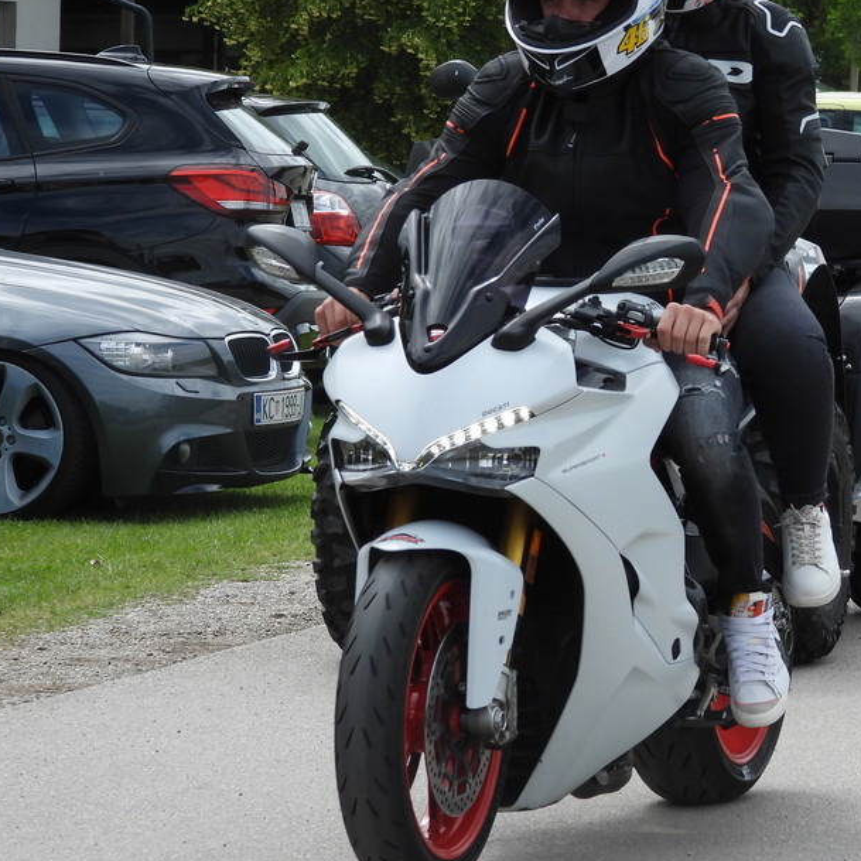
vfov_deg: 7.4
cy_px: 303
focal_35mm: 235
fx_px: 6613
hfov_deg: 7.4
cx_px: 833
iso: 100
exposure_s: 1/800
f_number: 4
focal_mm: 24.3
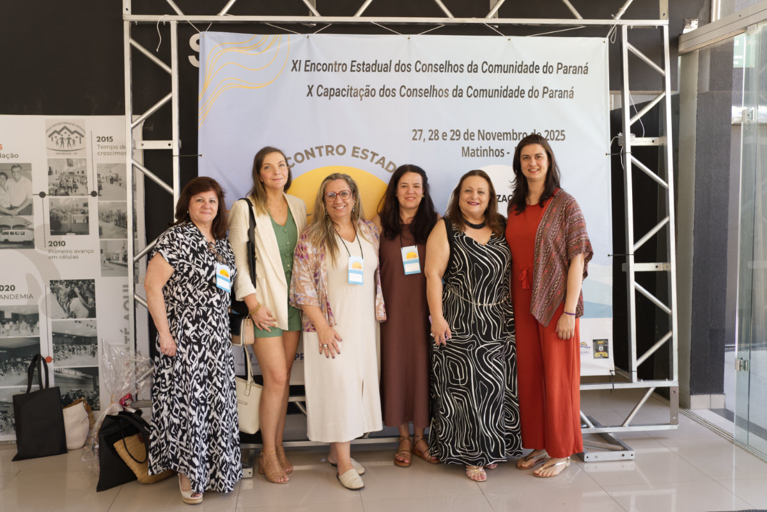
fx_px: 746
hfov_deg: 54.4
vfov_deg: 37.9
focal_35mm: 35
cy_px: 256
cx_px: 384
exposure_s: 1/100
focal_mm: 35
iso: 500
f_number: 4
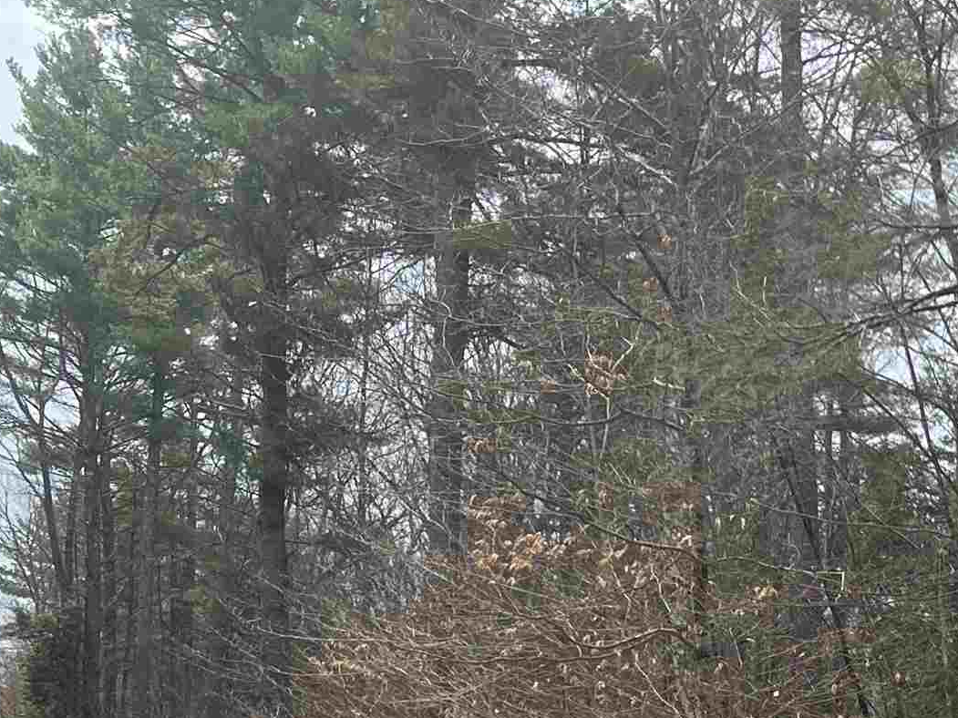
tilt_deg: +3.2
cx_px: 1226
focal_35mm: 76
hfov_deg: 23.0
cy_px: 949
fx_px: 2103
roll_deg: +1.3
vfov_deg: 18.0
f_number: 1.5
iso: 50
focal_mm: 5.7
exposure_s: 1/1553
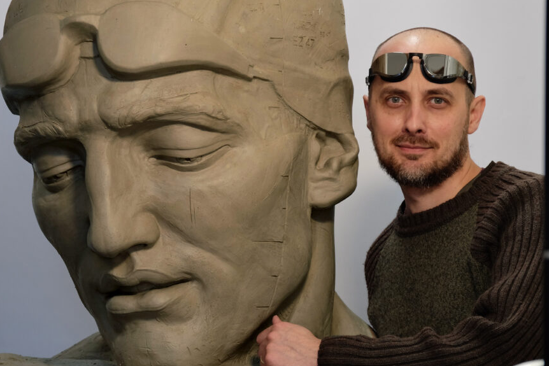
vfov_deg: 7.0
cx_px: 227
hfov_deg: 10.5
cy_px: 159
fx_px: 2989
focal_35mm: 196
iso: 500
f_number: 5.6
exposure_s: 1/27
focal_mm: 110
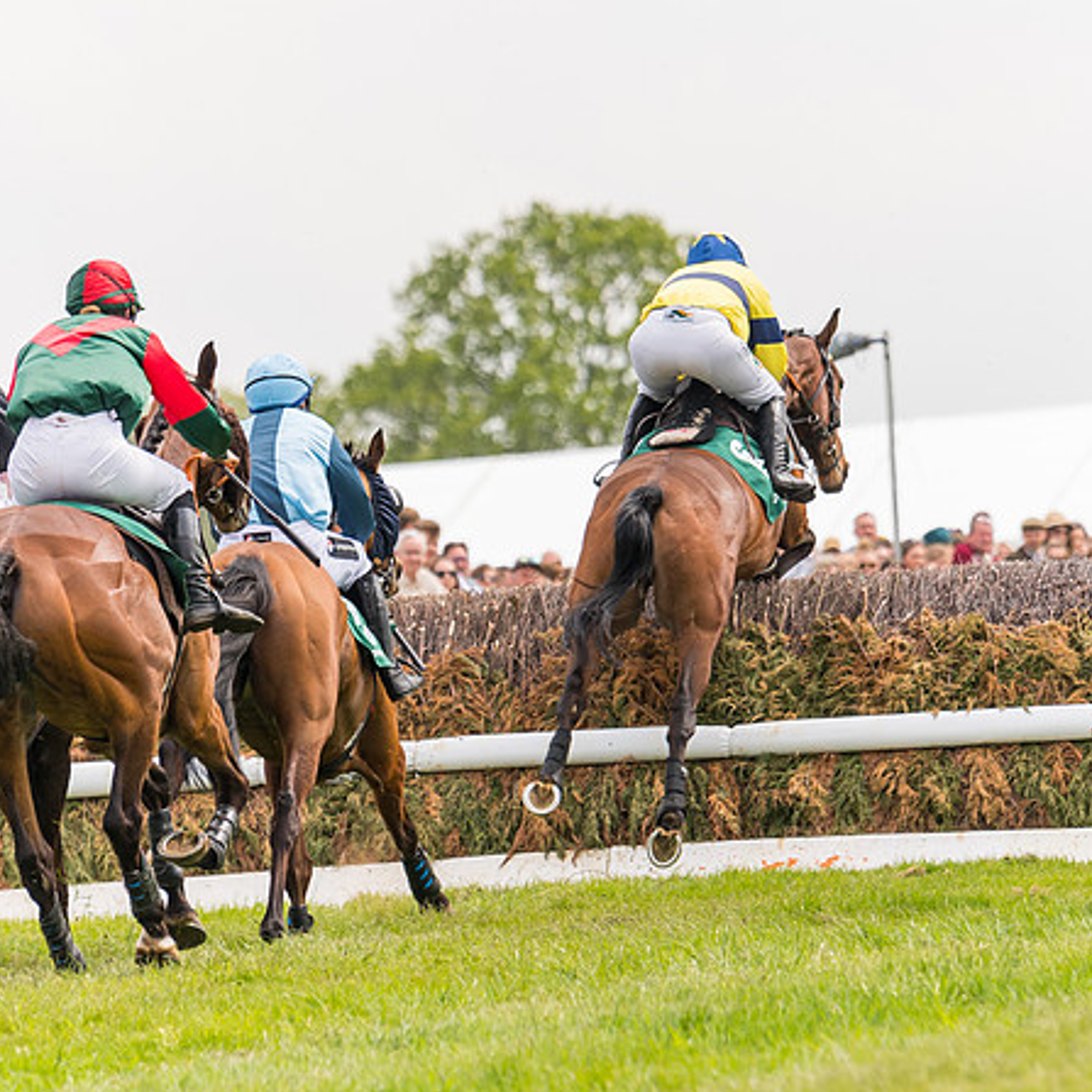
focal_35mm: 392
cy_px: 538
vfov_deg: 4.5
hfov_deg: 4.5
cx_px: 611
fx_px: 13991
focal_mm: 200
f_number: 4
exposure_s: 1/2500
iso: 400
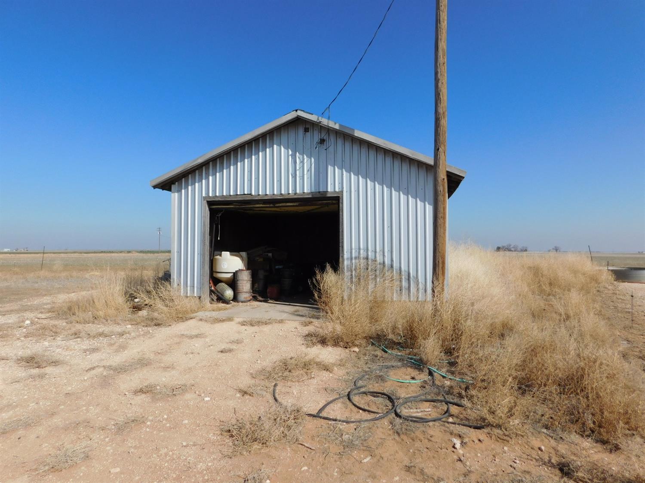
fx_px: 428
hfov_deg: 73.9
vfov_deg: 58.9
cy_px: 242
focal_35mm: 23
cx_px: 322
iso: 125
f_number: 6
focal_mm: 4
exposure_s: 1/800
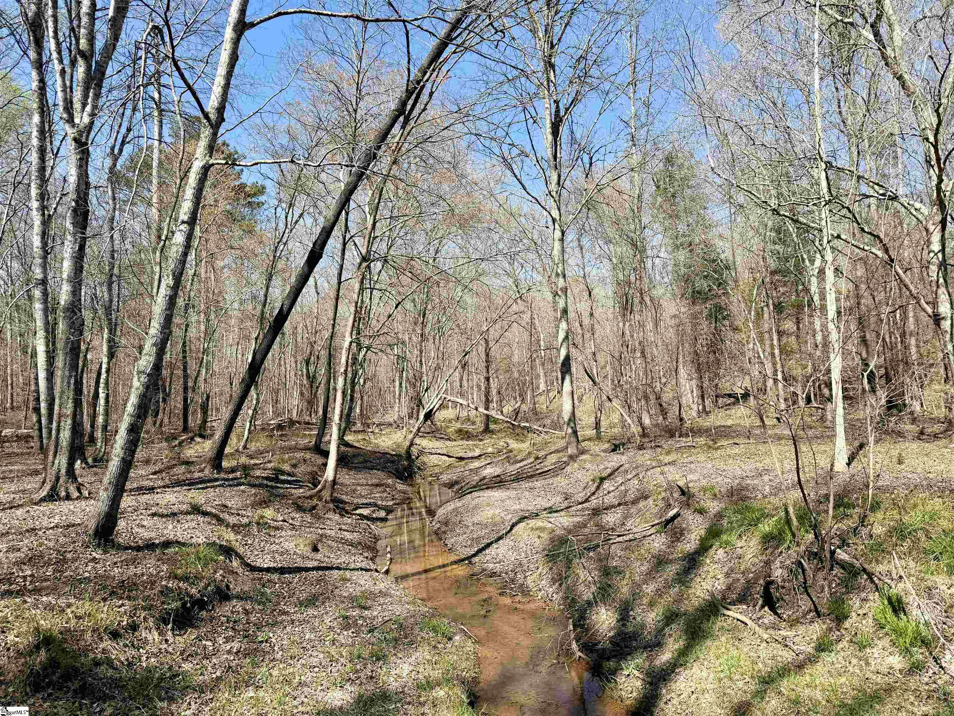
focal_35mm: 24
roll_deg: +1.8
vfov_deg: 56.8
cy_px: 358
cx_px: 477
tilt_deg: +4.7
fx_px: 661
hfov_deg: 71.6
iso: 80
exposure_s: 1/2370
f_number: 1.78
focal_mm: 6.76
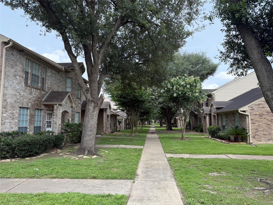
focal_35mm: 24
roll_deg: -0.4
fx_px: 189
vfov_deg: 56.8
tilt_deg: +5.5
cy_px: 102
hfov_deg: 71.6
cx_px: 136
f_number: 1.78
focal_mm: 6.76
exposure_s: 1/1653
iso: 100
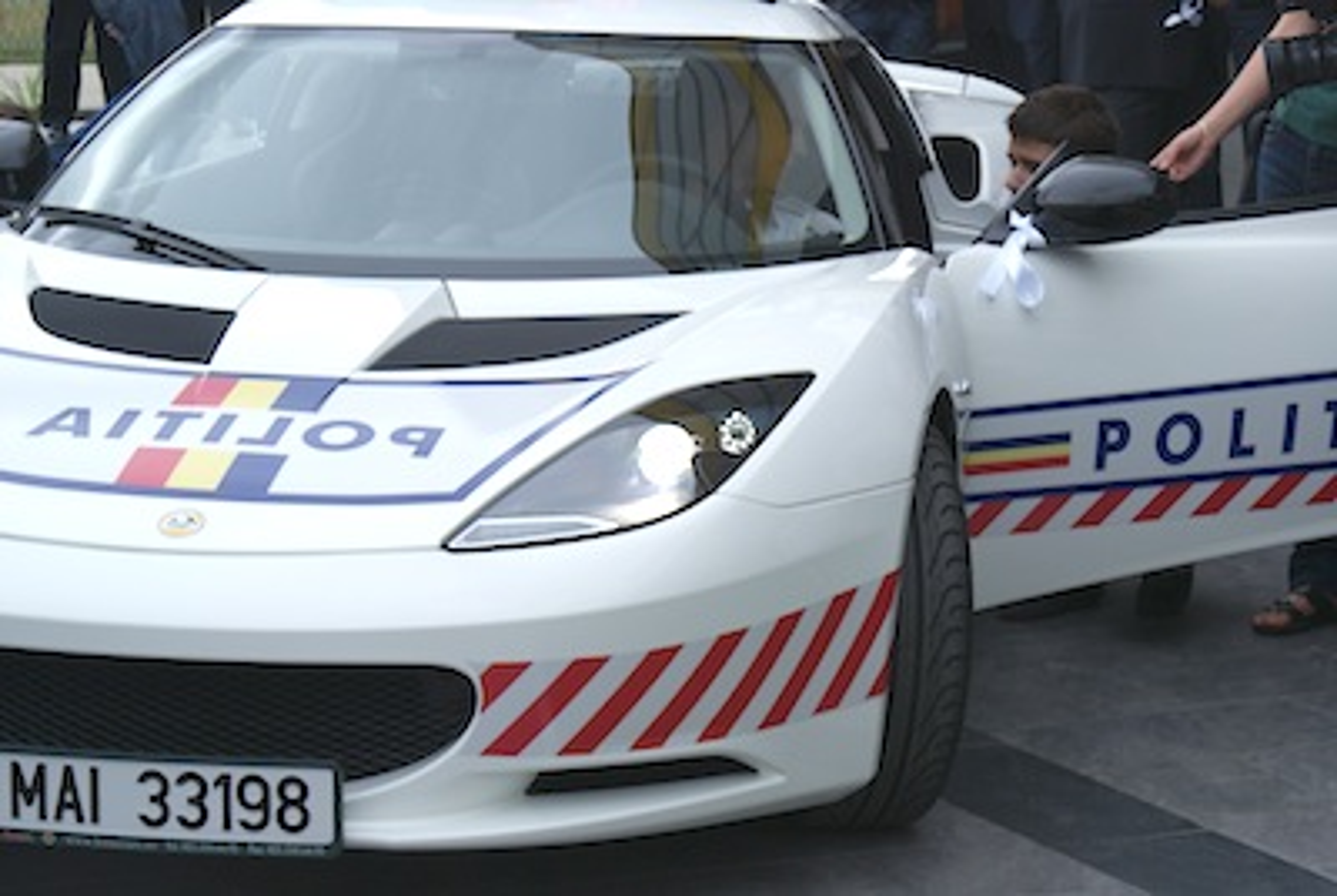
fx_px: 3905
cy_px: 448
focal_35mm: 105
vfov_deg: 13.1
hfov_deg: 19.4
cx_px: 668
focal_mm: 70
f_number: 11
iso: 100
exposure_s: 1/160
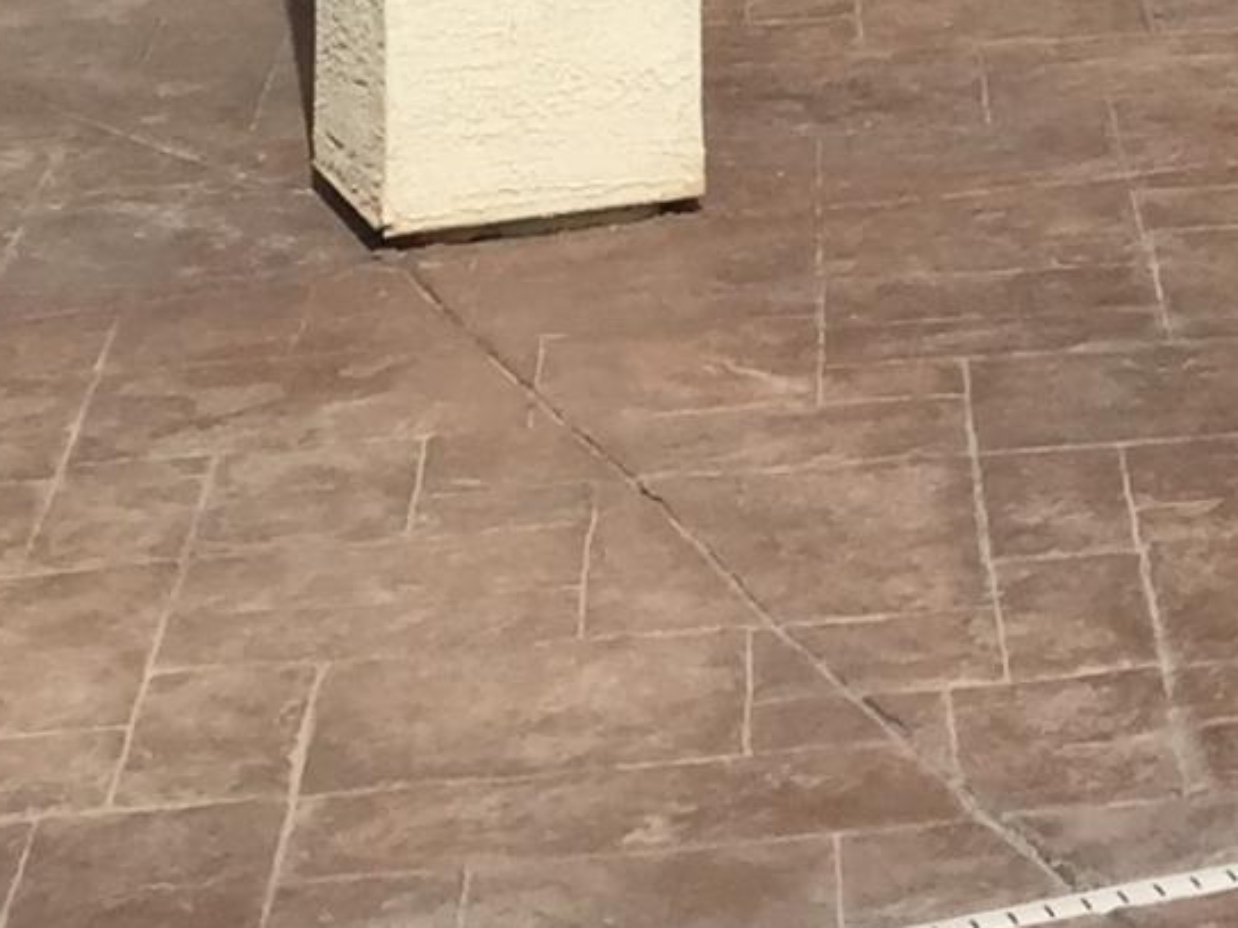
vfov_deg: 8.8
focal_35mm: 160
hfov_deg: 11.3
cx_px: 2401
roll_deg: -1.3
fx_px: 5722
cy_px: -871
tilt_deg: -0.8
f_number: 2.2
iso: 32
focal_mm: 4.15
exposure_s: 1/3300
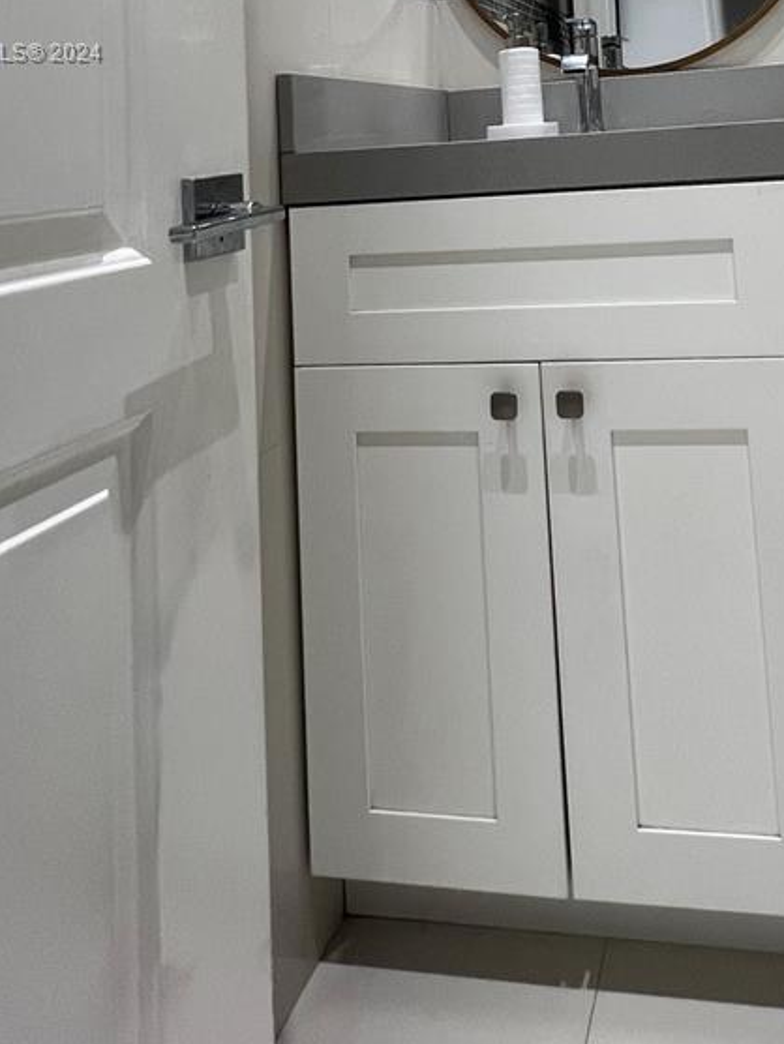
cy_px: 54
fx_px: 845
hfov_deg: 47.6
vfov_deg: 53.2
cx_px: 602
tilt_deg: +4.9
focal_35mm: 28
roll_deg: +4.5
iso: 125
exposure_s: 1/120
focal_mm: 1.57
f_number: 1.8
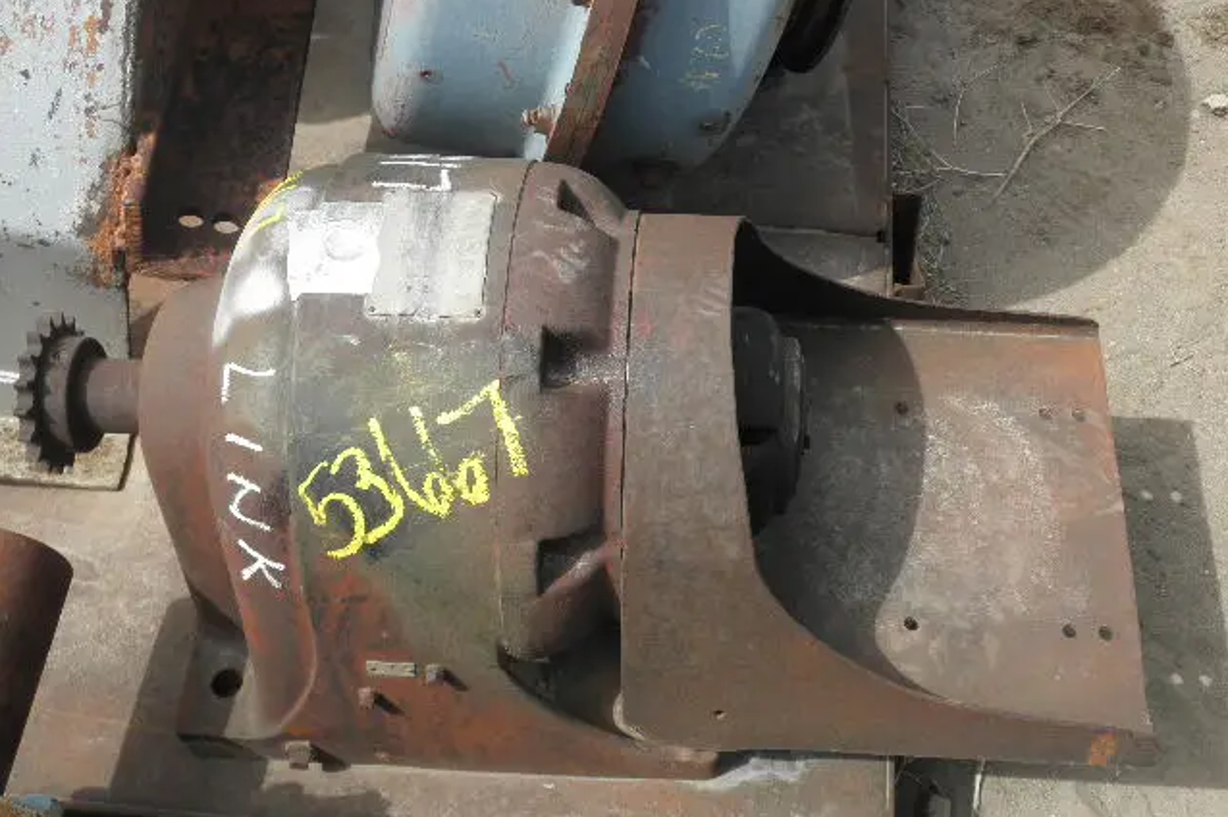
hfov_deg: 42.8
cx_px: 613
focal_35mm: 46
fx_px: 1568
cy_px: 401
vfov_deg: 29.2
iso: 64
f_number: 3.4
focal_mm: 7.9
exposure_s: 1/400
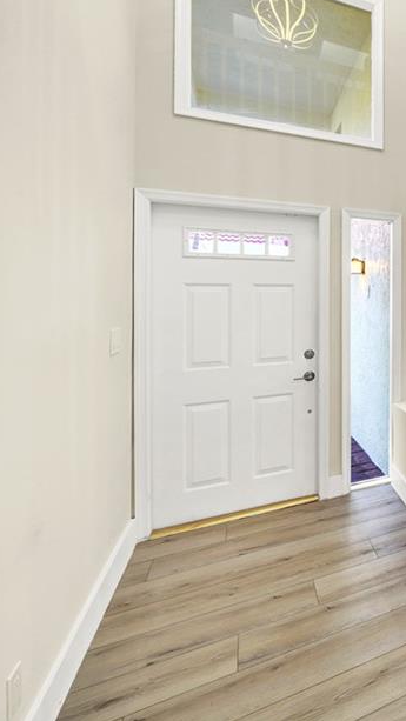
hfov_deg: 33.4
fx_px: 402
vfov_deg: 83.6
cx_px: 559
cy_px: 326
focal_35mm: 21
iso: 100
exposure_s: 1/6
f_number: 11
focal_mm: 12
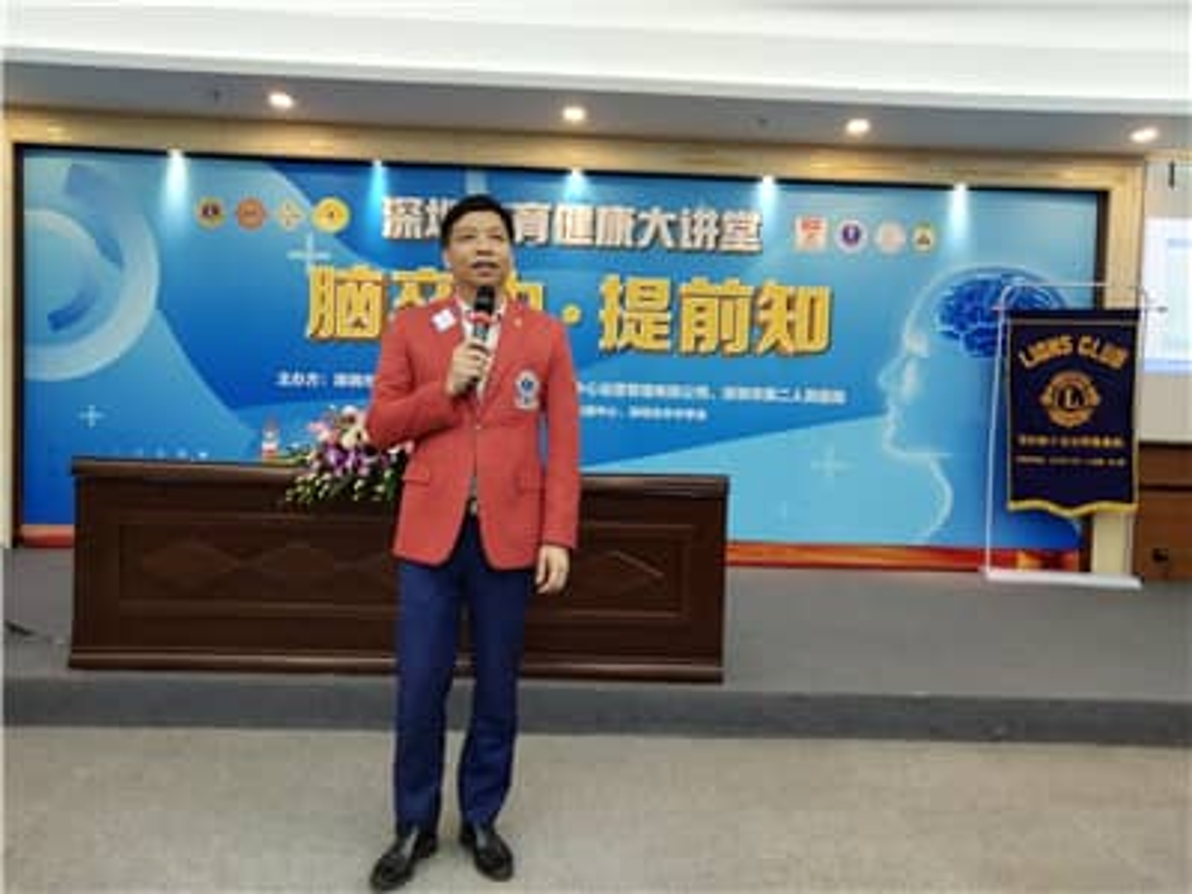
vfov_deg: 46.8
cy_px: 447
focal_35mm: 30
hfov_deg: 60.0
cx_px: 596
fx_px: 1033
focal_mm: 3.95
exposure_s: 1/100
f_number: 1.8
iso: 226
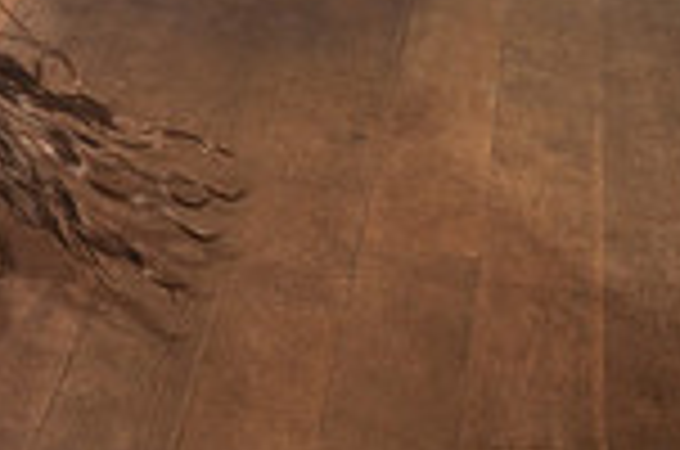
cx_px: -329
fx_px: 2469
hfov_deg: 14.6
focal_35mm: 131
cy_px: -173
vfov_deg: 10.2
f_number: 4
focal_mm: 34
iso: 1000
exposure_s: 1/200
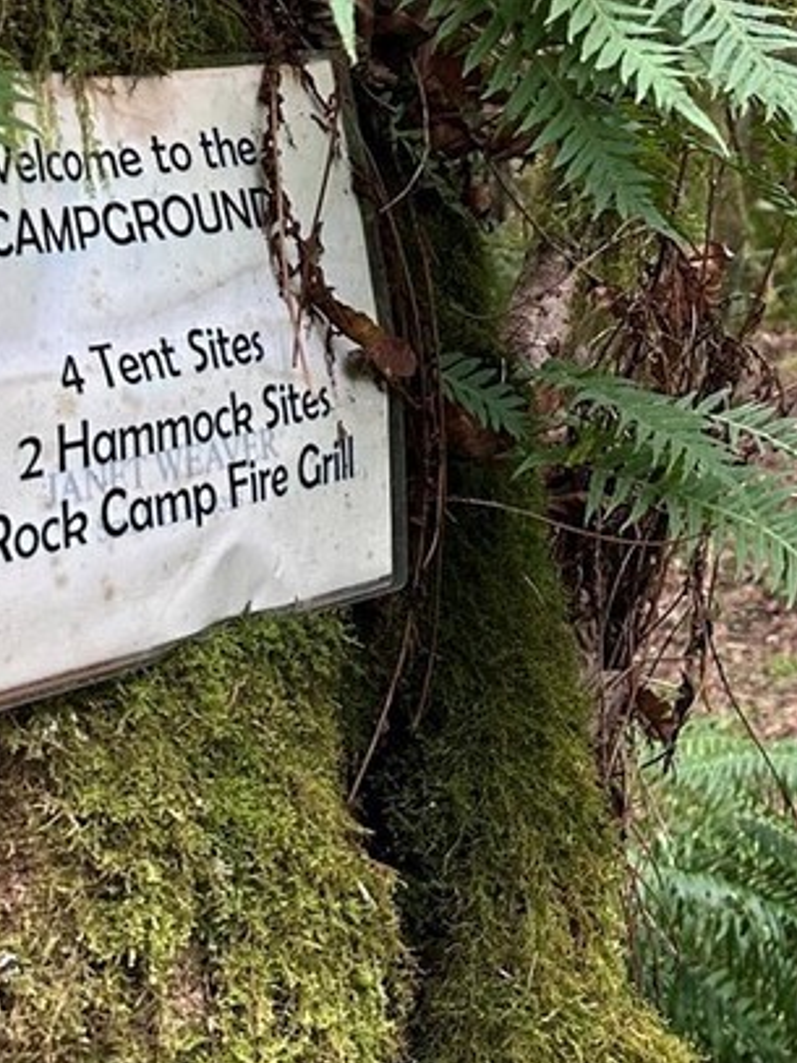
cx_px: 930
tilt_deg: +4.7
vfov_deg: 21.2
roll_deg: -3.0
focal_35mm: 85
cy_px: -256
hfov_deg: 16.7
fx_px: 2611
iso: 100
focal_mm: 6.86
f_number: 1.78
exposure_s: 1/130
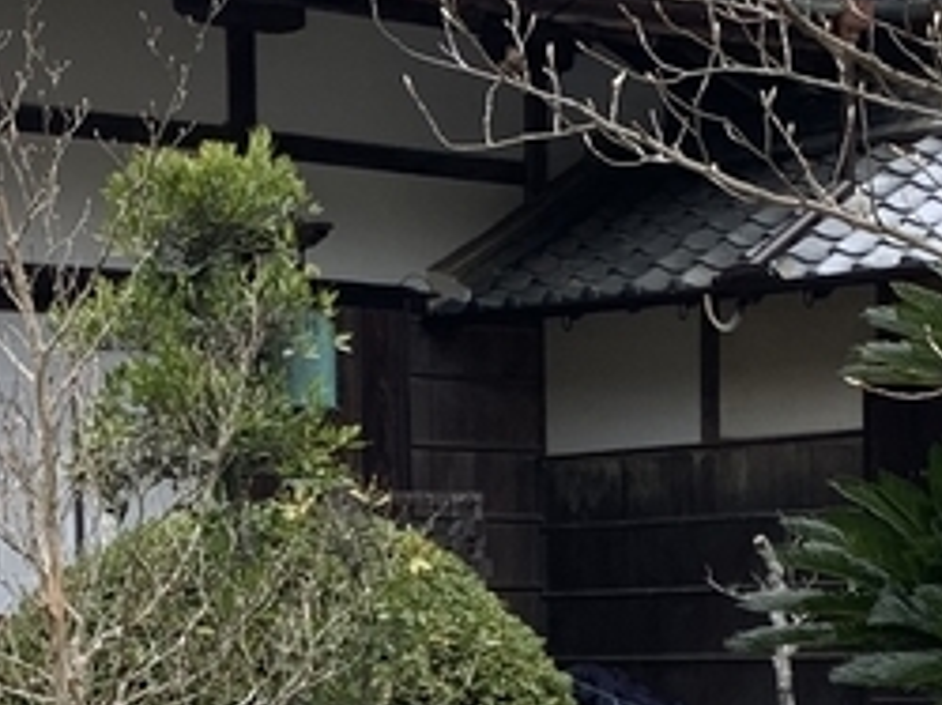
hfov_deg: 15.7
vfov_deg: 11.7
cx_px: 294
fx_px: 3398
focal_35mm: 125
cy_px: 716
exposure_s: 1/122
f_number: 1.8
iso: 32
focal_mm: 4.25
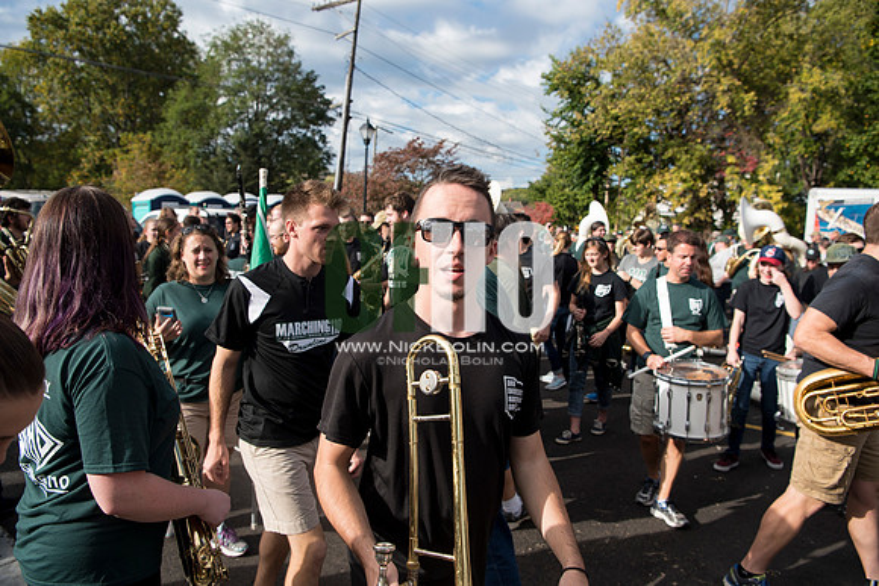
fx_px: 586
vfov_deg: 53.2
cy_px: 293
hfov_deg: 73.7
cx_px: 440
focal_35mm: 24
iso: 250
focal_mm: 24
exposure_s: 1/1250
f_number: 4.5
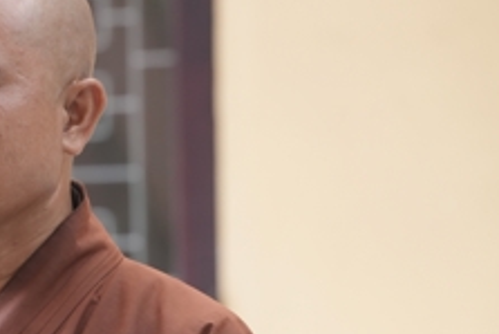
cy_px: 306
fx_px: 5090
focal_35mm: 367
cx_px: -69
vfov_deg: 3.7
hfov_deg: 5.6
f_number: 4
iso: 800
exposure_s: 1/400
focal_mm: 126
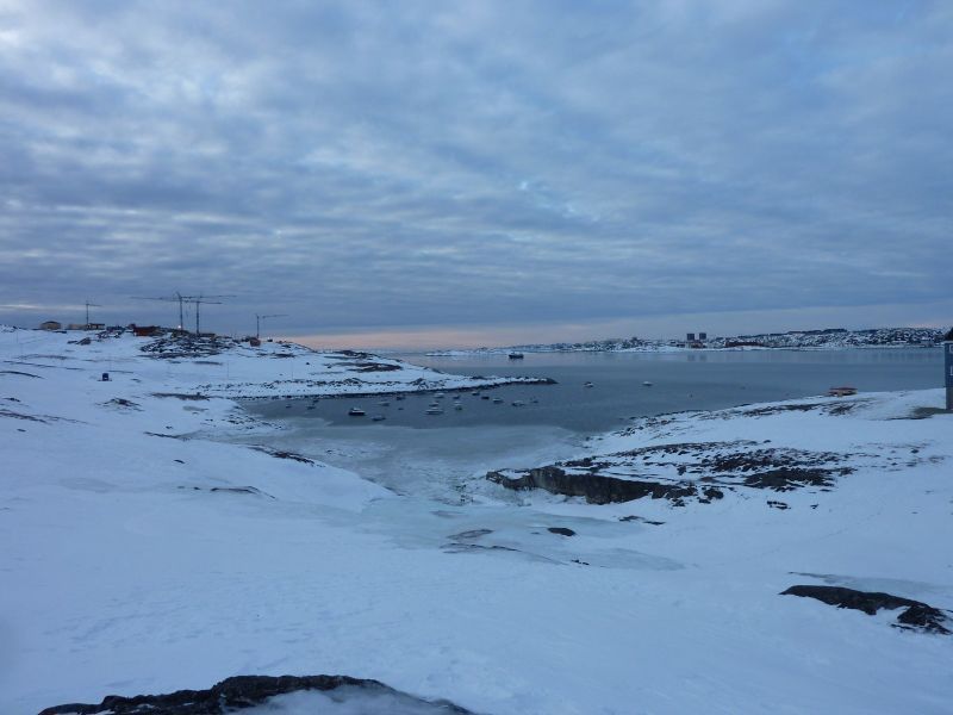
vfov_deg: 54.9
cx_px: 476
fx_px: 688
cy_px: 358
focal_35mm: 25
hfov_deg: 69.4
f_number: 4
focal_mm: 4.1
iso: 80
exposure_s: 1/400
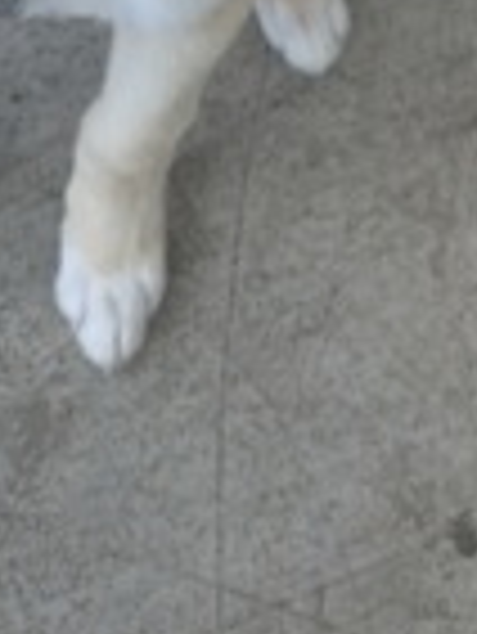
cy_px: -241
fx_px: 1816
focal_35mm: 99
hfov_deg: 14.9
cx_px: 180
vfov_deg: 18.2
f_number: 1.89
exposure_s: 1/522
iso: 176
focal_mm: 5.43
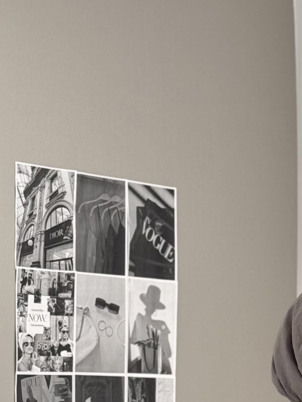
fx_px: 1512
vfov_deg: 15.0
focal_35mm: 130
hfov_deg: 11.2
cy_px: 346
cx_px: 365
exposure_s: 1/60
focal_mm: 6.76
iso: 160
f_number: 1.78
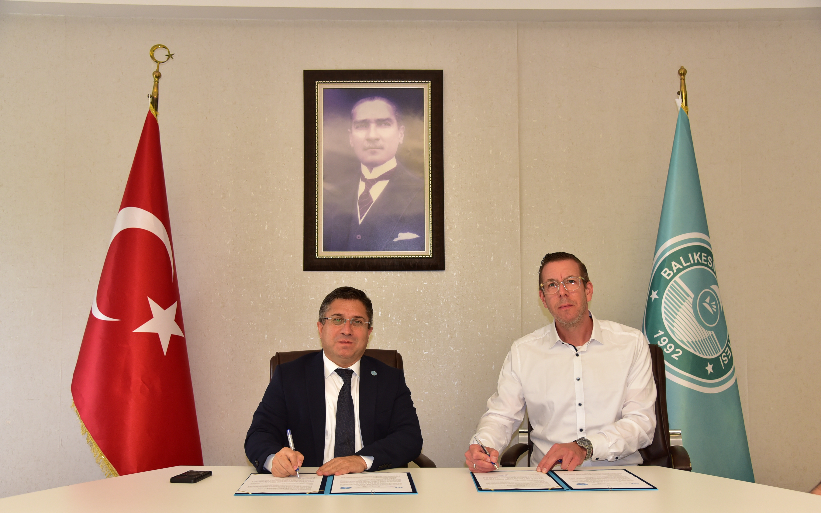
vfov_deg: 35.3
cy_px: 281
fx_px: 805
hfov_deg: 54.0
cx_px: 412
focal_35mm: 36
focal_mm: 34
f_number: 4.5
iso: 800
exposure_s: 1/200
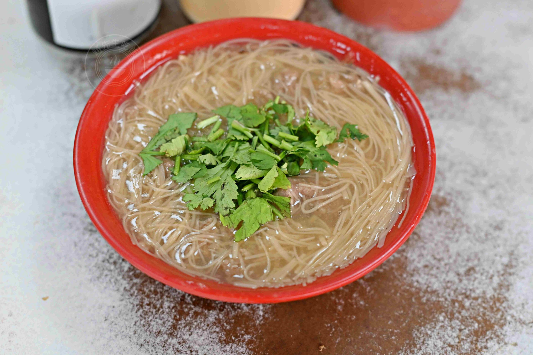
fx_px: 1110
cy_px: 178
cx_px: 266
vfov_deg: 18.2
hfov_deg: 27.0
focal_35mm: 75
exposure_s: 1/200
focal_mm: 50
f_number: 3.2
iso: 500
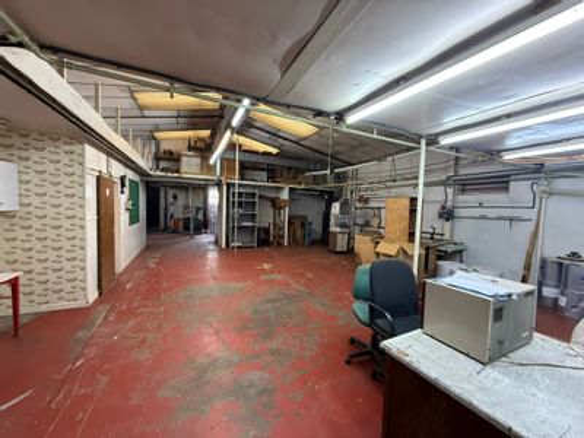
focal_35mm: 14
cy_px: 219
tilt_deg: -2.1
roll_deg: -0.9
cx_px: 292
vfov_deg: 85.7
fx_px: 236
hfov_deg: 102.1
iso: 500
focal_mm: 2.22
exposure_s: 1/50
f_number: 2.2
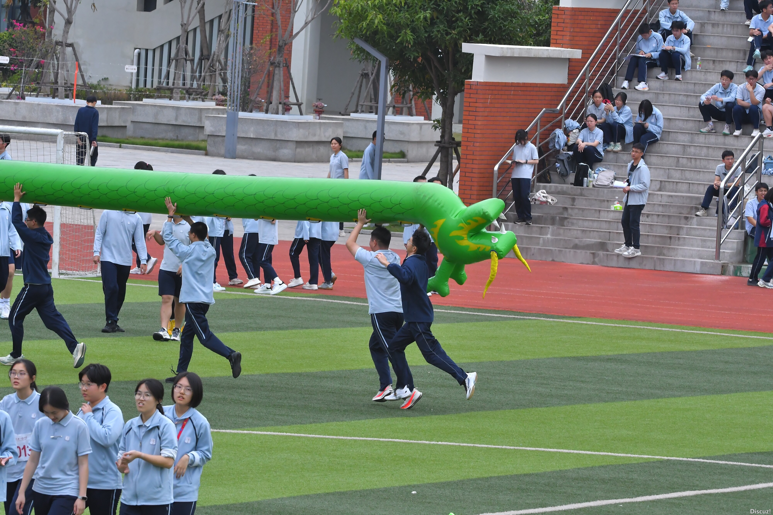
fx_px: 12883
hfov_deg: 3.4
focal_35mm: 600
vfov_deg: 2.3
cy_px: 258
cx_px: 386
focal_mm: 400
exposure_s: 1/640
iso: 1000
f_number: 13
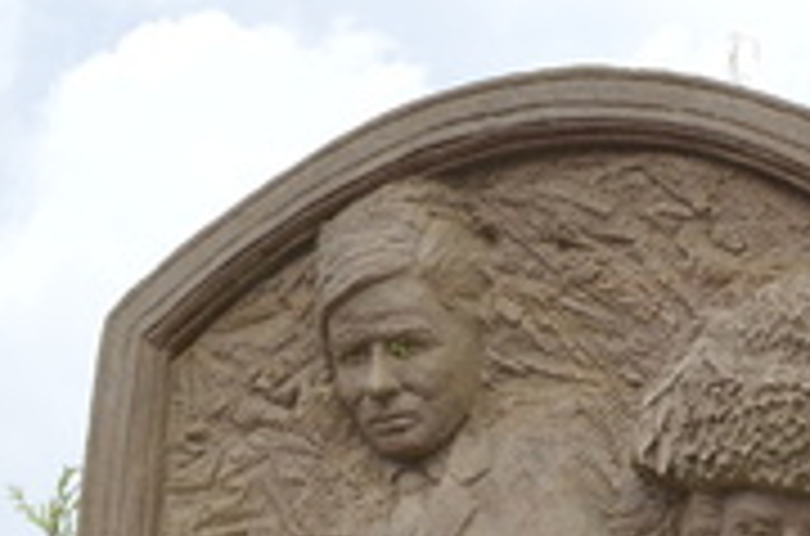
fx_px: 3299
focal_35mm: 147
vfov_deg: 8.9
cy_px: 964
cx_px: 1022
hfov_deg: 13.5
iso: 100
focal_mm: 22
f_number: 8
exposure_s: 1/160
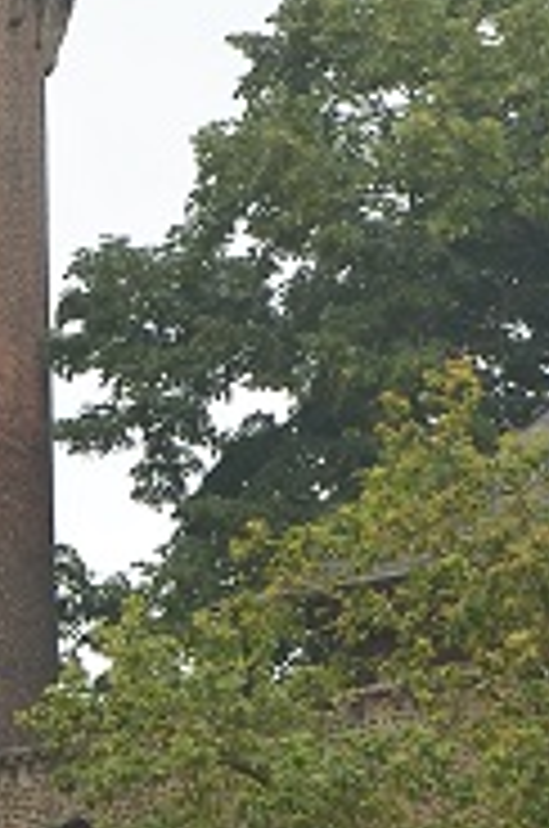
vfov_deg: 7.3
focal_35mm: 284
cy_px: 441
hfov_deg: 4.8
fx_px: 6521
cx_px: -225
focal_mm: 34
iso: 250
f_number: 9
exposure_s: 1/100
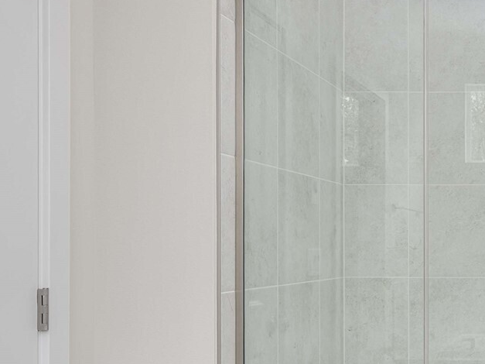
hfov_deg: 30.7
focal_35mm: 52
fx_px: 728
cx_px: 592
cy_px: 259
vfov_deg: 27.7
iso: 1000
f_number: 7.1
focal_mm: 20
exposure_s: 1/20
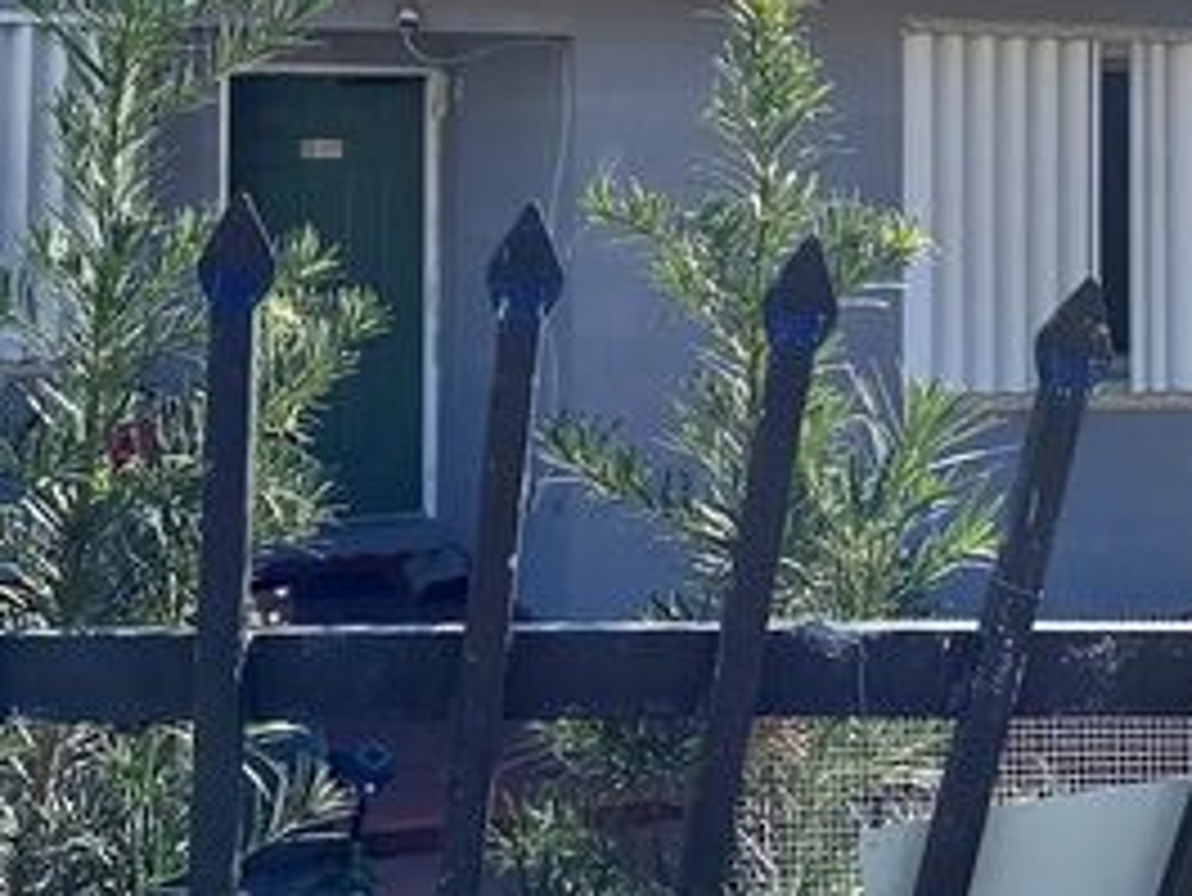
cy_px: 86
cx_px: 684
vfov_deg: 24.5
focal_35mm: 58
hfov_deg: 33.2
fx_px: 1998
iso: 80
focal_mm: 6.86
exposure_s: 1/5263
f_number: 1.78
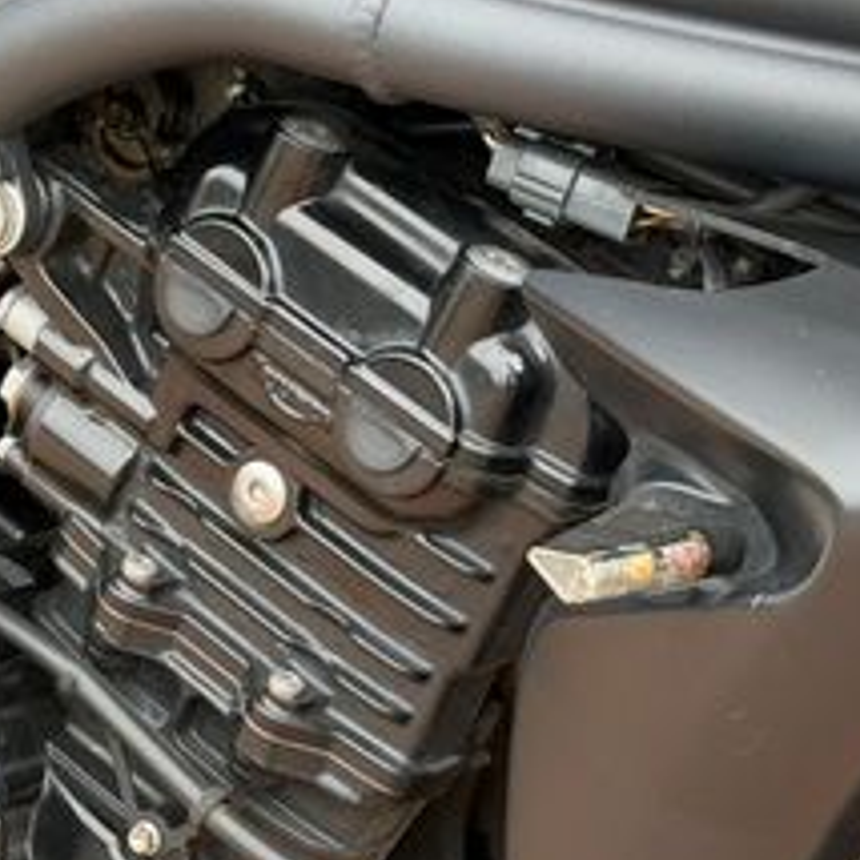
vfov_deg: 13.7
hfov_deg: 13.5
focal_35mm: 127
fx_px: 3570
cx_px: -56
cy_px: 659
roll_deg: +1.3
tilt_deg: -27.0
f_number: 1.78
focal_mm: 6.76
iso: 100
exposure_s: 1/523
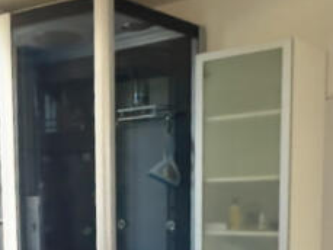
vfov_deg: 24.8
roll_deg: -1.0
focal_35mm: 56
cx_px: 30
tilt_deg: -7.0
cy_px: 256
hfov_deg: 32.5
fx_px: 539
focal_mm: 1.57
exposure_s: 1/87
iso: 250
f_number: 1.8
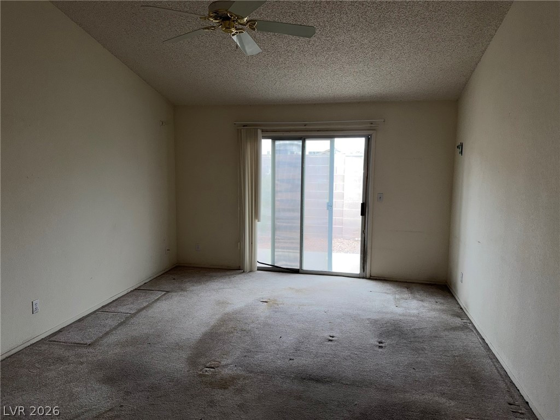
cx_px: 280
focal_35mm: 24
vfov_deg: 56.8
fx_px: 388
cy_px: 210
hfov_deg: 71.6
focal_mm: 6.76
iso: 50
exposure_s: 1/151
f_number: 1.78
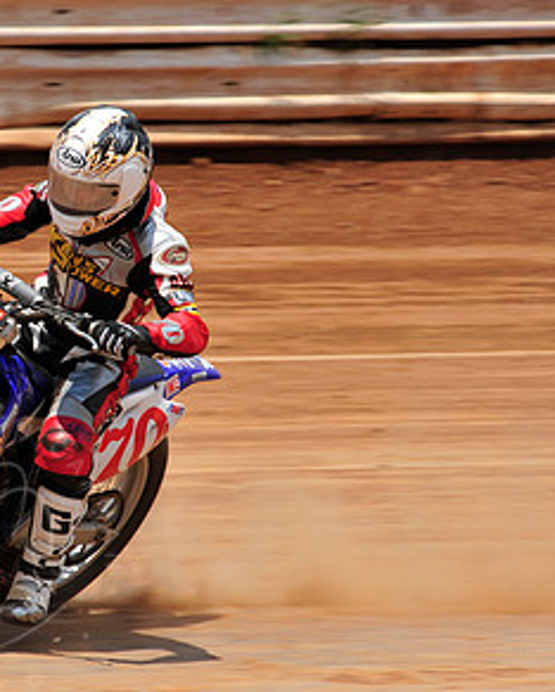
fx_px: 7630
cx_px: -24
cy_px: 339
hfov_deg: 4.2
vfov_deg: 5.2
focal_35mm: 372
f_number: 11
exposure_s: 1/400
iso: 200
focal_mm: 200
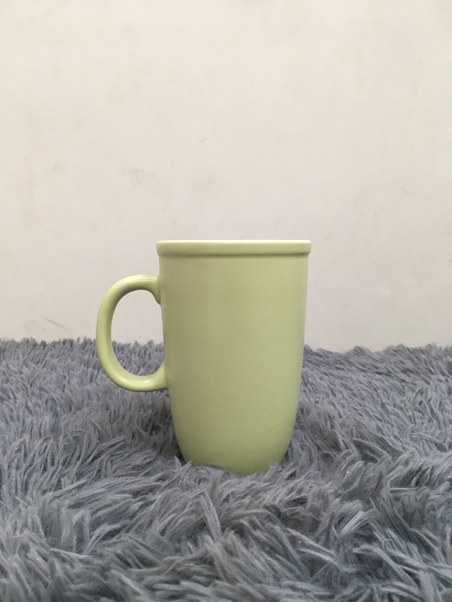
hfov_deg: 48.2
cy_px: 301
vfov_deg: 61.7
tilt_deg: -8.8
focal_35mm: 29
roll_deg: -0.5
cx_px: 226
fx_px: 505
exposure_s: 1/33
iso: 80
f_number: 2.2
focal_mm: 4.15
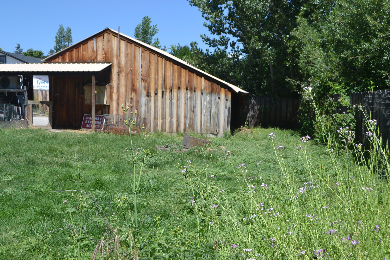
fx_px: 455
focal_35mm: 42
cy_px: 130
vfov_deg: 31.9
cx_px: 195
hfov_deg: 46.4
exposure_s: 1/200
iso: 100
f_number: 7.1
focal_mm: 28
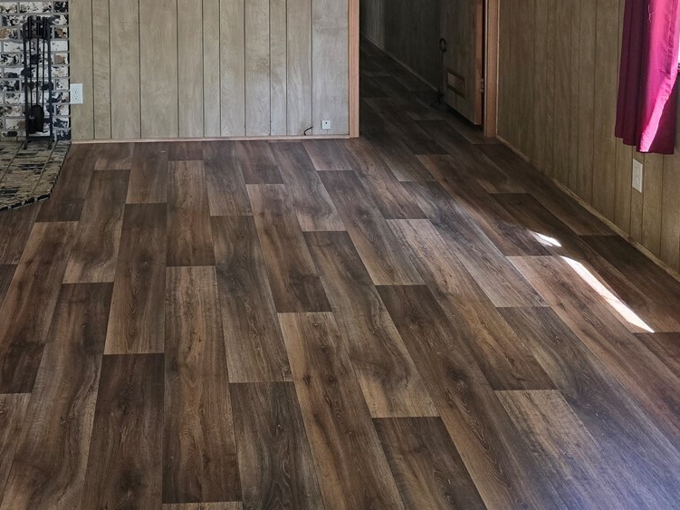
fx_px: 962
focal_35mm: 49
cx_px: 214
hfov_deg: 38.4
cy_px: -19
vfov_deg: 27.7
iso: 640
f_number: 1.7
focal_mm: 6.3
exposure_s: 1/120
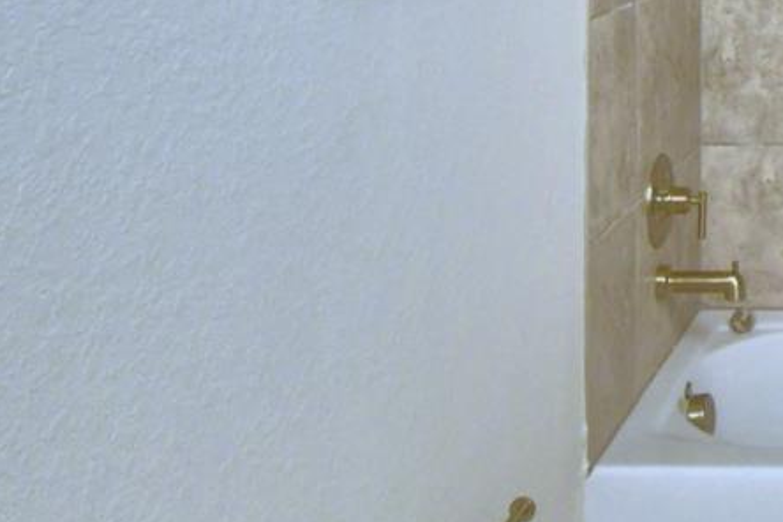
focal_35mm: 54
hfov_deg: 30.3
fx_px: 1174
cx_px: 981
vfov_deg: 23.2
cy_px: -83
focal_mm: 10
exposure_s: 1/30
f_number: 4.5
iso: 640
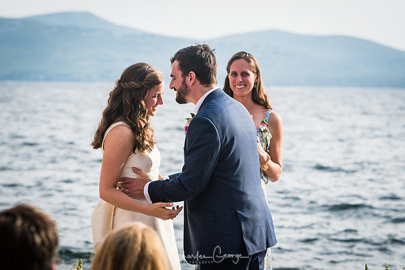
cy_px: 135
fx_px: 1644
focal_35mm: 146
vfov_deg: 9.4
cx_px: 203
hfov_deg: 14.0
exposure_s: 1/800
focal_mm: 95
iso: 200
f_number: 4
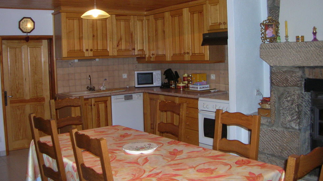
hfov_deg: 51.6
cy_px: 62
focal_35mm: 39
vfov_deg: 30.2
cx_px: 164
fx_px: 334
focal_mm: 5.8
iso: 130
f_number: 2.8
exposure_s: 1/60.1
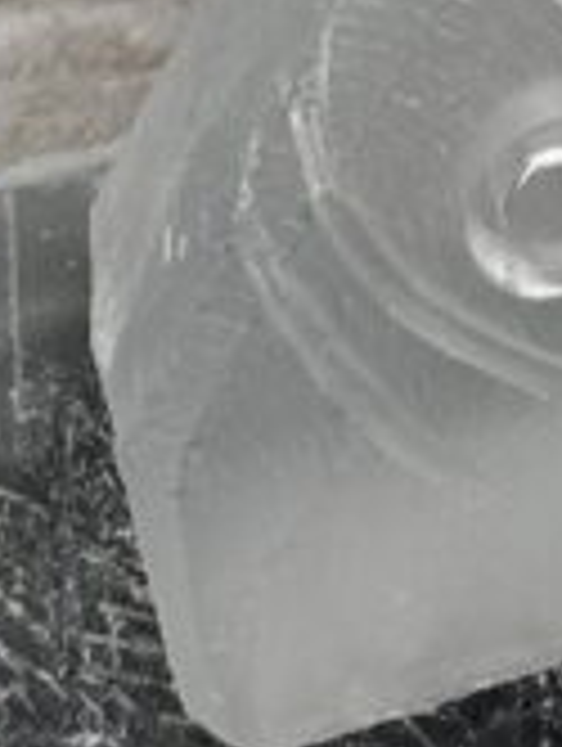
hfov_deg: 9.5
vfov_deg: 10.2
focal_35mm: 148
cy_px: -1395
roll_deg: +5.9
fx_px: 3196
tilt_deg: -17.1
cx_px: 1088
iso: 80
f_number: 1.78
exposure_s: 1/100
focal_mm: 6.86
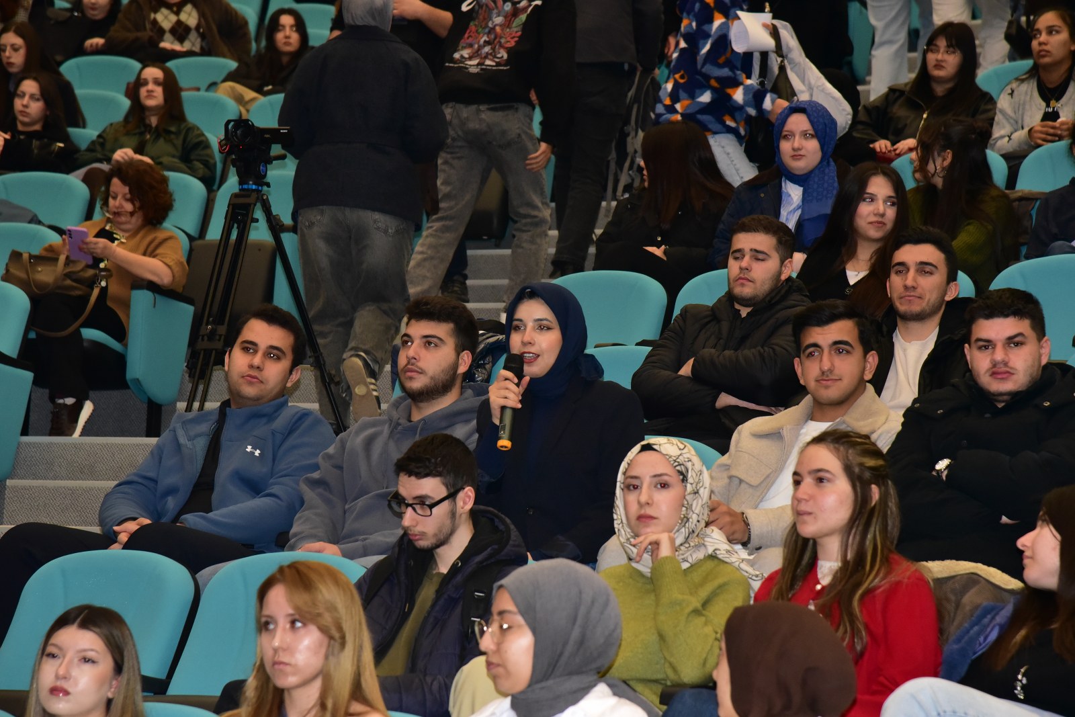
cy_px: 358
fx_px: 3583
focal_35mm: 120
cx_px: 538
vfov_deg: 11.4
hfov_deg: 17.1
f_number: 7.1
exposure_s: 1/200
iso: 3200
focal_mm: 120
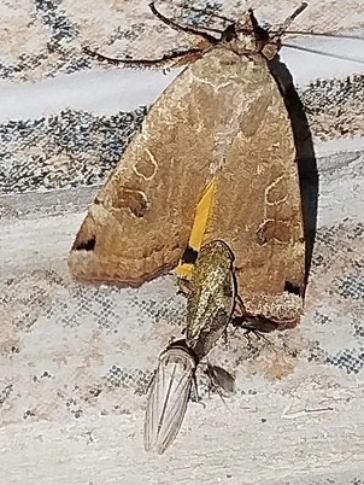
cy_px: 203
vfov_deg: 13.3
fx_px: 2073
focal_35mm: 148
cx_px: 233
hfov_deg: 10.0
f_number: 1.7
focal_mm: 5.31
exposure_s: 1/33
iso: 200
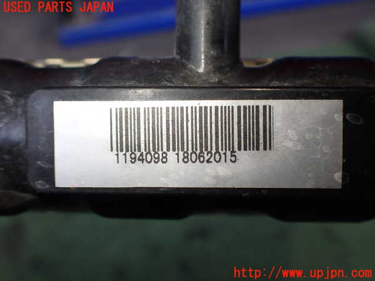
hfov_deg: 60.0
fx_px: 325
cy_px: 140
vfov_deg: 46.8
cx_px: 188
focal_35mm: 30
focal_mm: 5.4
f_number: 2.3
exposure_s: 1/125
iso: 160
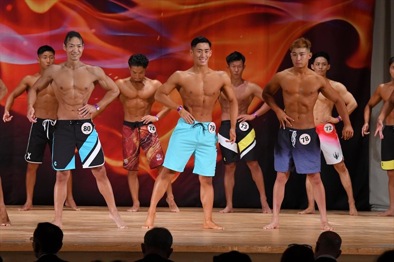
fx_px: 2210
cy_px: 131
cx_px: 197
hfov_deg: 10.2
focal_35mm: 202
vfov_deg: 6.8
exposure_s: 1/400
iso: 3200
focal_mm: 135
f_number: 5.6
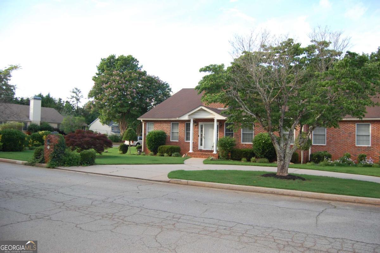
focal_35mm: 27
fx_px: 285
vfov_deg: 47.9
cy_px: 126
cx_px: 190
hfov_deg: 67.4
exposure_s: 1/500
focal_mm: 18
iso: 400
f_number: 3.5
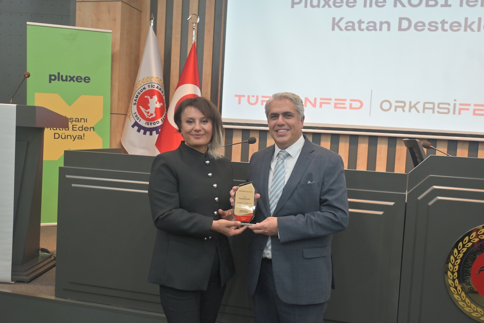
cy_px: 162
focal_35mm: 36
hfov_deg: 53.1
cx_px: 242
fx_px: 484
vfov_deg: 36.9
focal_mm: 24
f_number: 4.2
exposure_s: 1/40
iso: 400
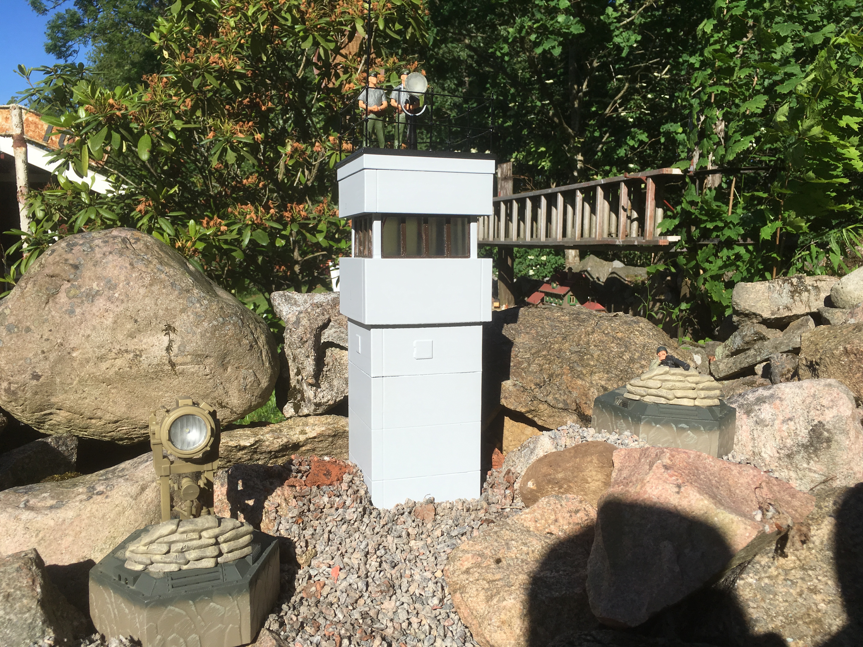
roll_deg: -1.4
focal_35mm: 29
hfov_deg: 61.7
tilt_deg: -9.7
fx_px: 723
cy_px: 324
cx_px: 432
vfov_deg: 48.2
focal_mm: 4.15
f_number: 2.2
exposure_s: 1/2137
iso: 25
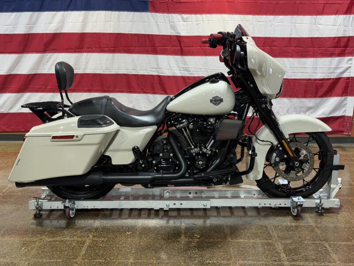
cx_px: 177
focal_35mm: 48
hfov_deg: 39.7
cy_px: 133
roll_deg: +0.3
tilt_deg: -11.6
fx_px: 491
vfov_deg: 30.3
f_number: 1.78
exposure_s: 1/60
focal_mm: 6.76
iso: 50
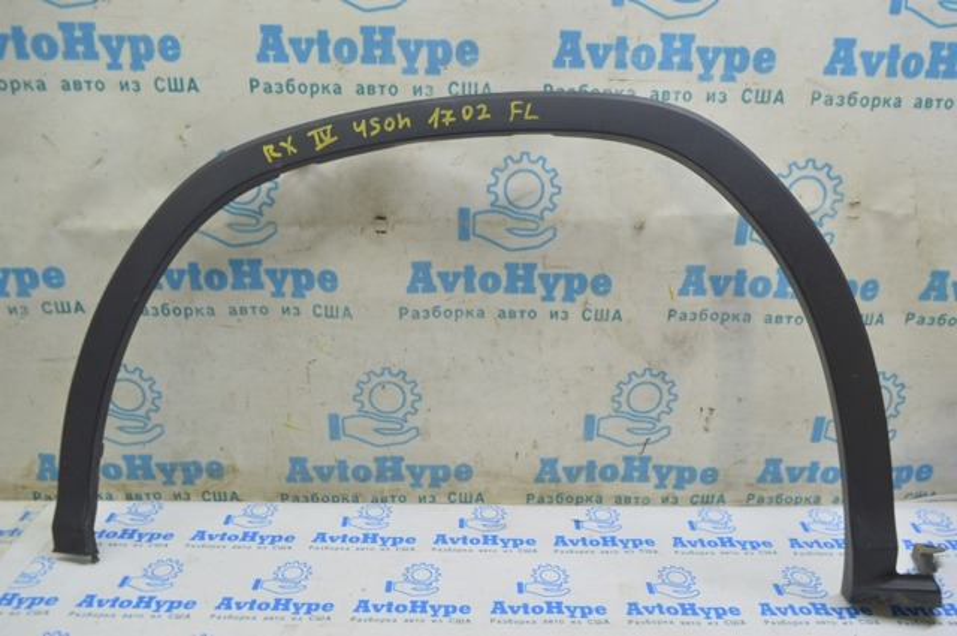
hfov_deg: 62.0
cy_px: 318
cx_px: 478
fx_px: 796
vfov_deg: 43.5
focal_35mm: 30
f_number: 5.6
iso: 400
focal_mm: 20
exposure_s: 1/20
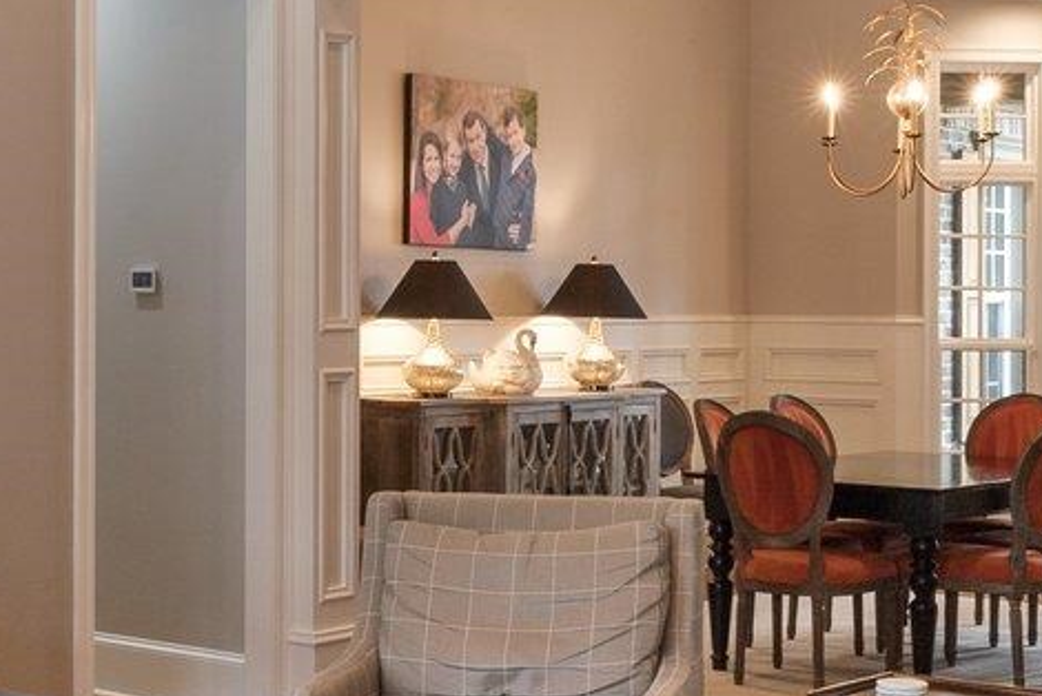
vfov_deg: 18.4
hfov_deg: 26.6
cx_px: 151
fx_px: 2143
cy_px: 265
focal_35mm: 74
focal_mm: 17
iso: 100
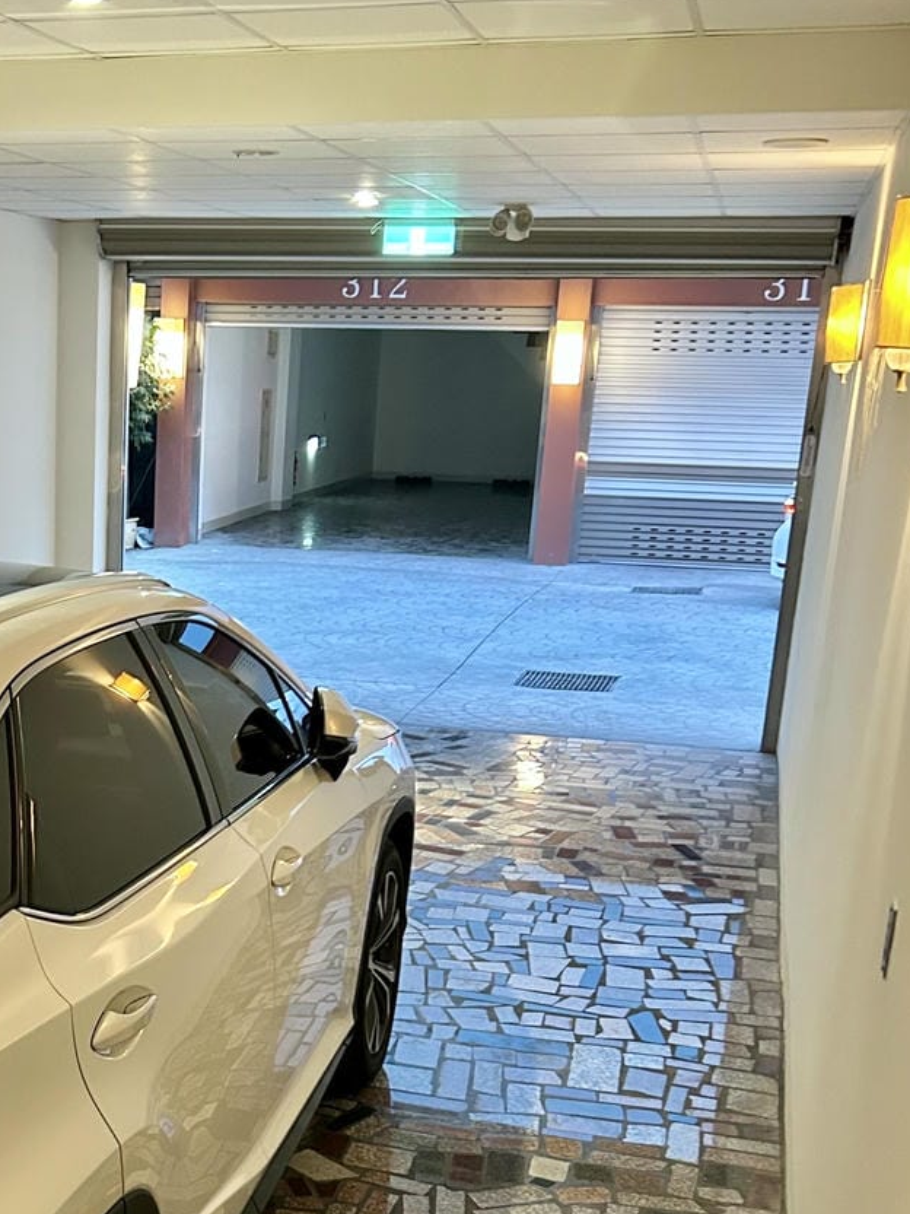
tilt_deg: -16.6
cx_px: 114
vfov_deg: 37.3
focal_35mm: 50
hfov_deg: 28.1
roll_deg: -0.6
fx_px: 1753
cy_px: 902
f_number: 1.5
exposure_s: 1/40
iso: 500
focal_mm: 5.7
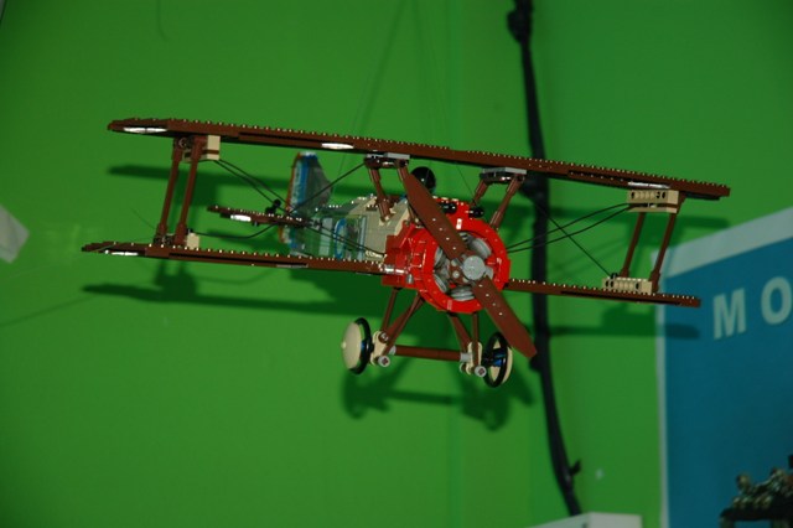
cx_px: 396
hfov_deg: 19.5
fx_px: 2312
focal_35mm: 105
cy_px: 264
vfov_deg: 13.0
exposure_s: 1/60
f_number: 4.5
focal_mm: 70
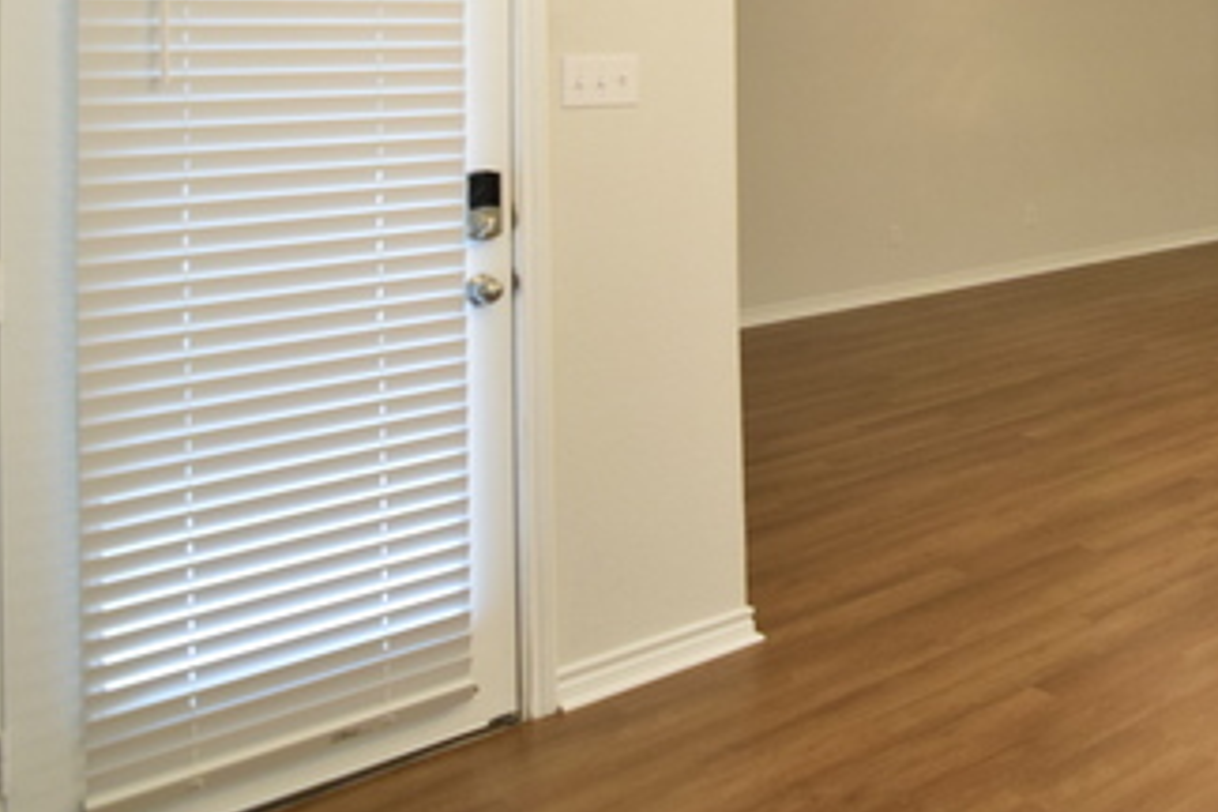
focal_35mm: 38
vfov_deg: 32.1
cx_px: 1346
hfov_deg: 40.5
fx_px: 1291
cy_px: -4
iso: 800
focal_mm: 11
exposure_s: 1/60
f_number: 4
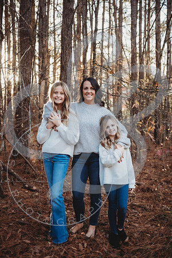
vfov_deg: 44.5
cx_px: 86
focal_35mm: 44
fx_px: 315
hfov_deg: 30.5
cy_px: 129
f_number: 2.8
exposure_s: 1/250
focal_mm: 44
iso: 400
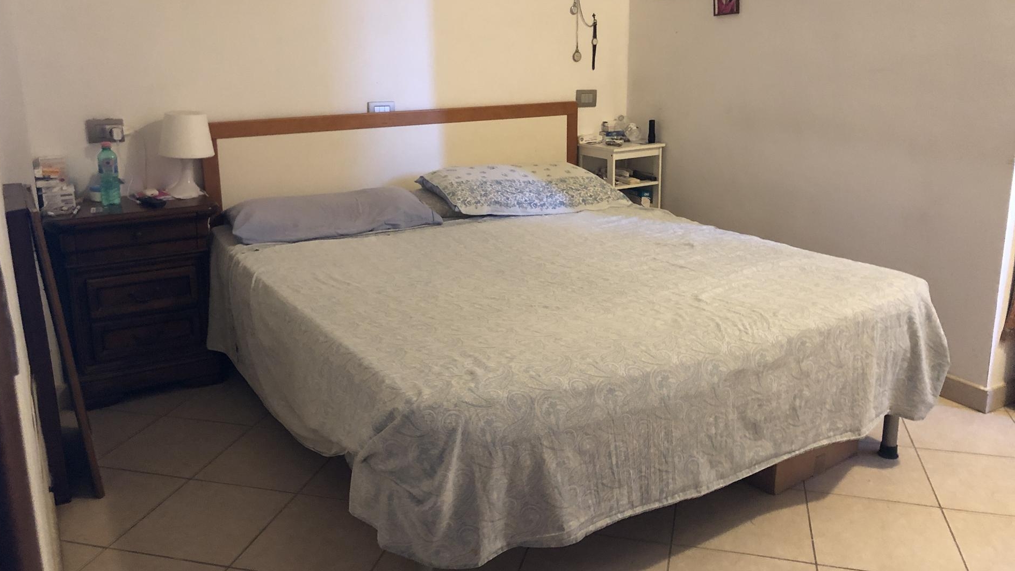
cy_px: 210
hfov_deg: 62.6
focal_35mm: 31
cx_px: 500
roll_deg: +0.1
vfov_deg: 37.5
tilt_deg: -13.4
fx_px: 834
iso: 80
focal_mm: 4
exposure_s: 1/7
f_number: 1.8
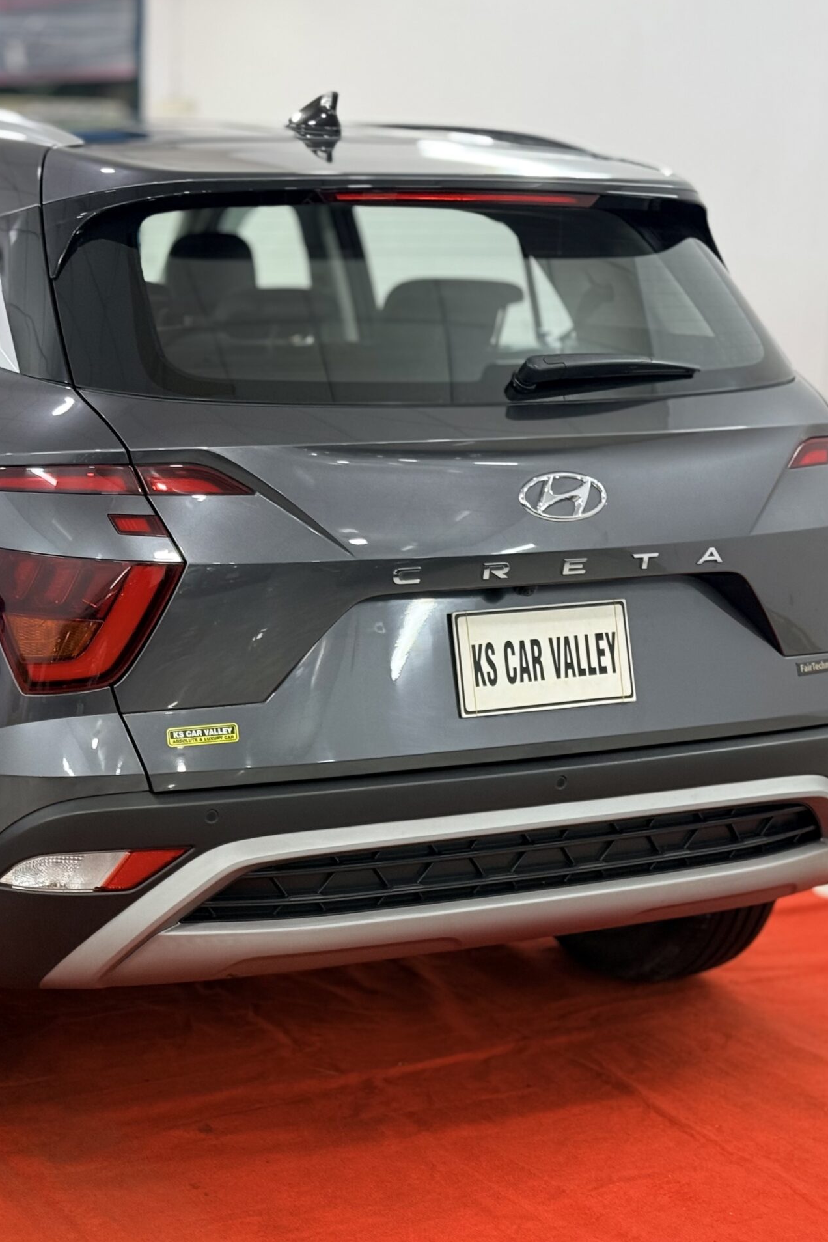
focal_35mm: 67
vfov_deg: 30.1
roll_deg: -1.8
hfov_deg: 20.2
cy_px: 618
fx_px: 2311
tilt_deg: -10.8
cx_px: 204
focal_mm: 6.76
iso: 64
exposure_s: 1/50
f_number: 1.78
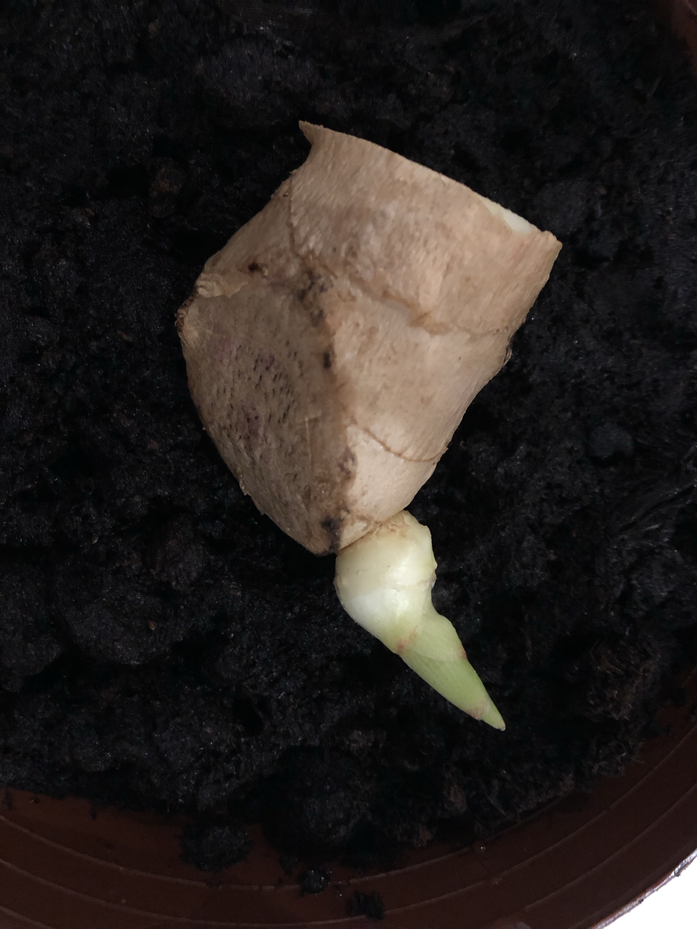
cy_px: 464
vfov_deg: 63.4
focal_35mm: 28
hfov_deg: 49.7
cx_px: 348
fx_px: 752
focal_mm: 3.99
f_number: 1.8
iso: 100
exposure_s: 1/6
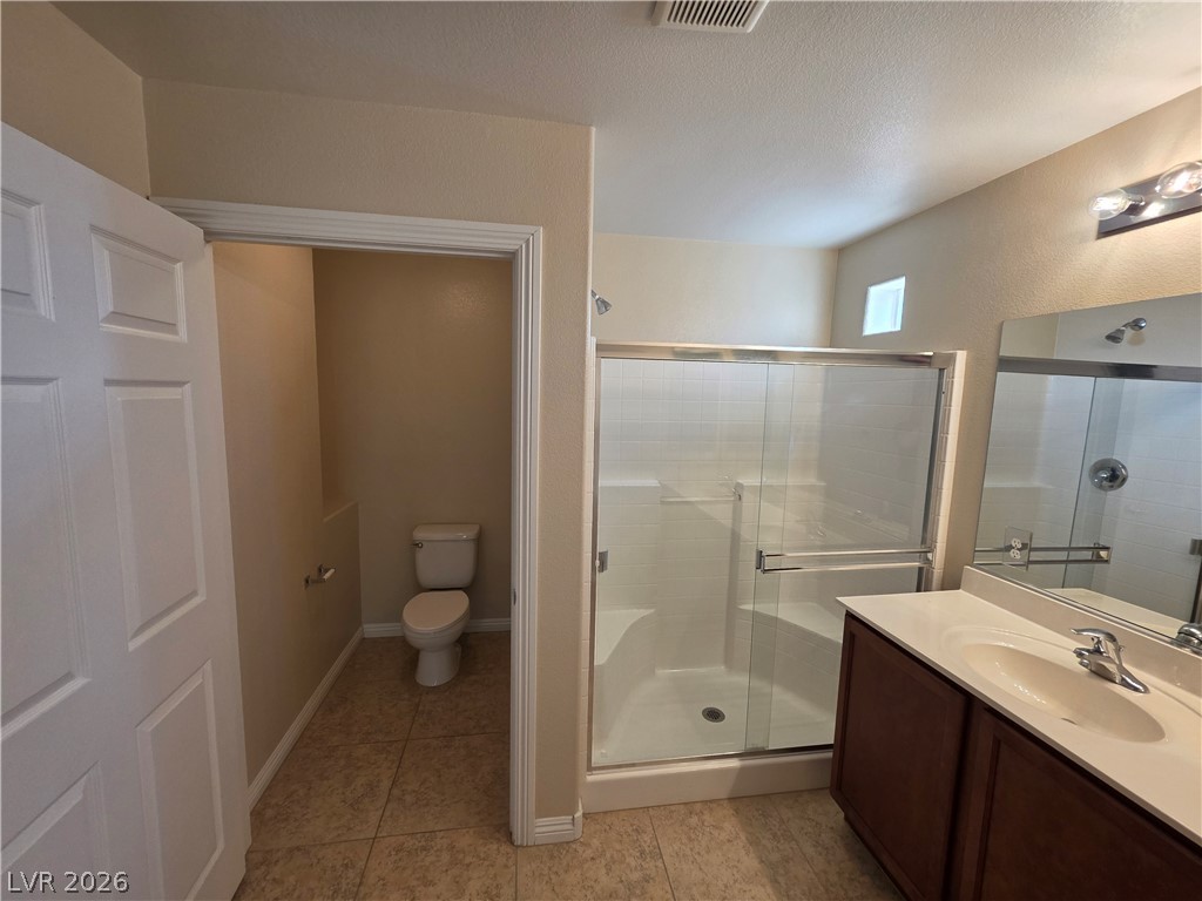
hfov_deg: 106.2
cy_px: 450
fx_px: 451
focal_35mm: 13
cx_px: 601
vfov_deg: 89.9
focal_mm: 2.2
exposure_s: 1/120
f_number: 1.9
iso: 200
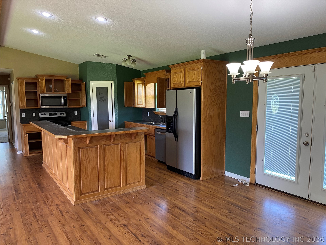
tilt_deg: -5.5
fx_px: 245
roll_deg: -0.1
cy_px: 122
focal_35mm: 26
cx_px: 163
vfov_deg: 53.1
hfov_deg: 67.3
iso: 100
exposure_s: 1/60
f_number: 1.8
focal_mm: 4.25
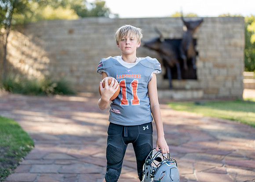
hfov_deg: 34.5
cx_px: 130
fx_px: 411
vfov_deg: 25.0
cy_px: 85
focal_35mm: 57
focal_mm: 50
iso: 100
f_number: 1.2
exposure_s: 1/1000
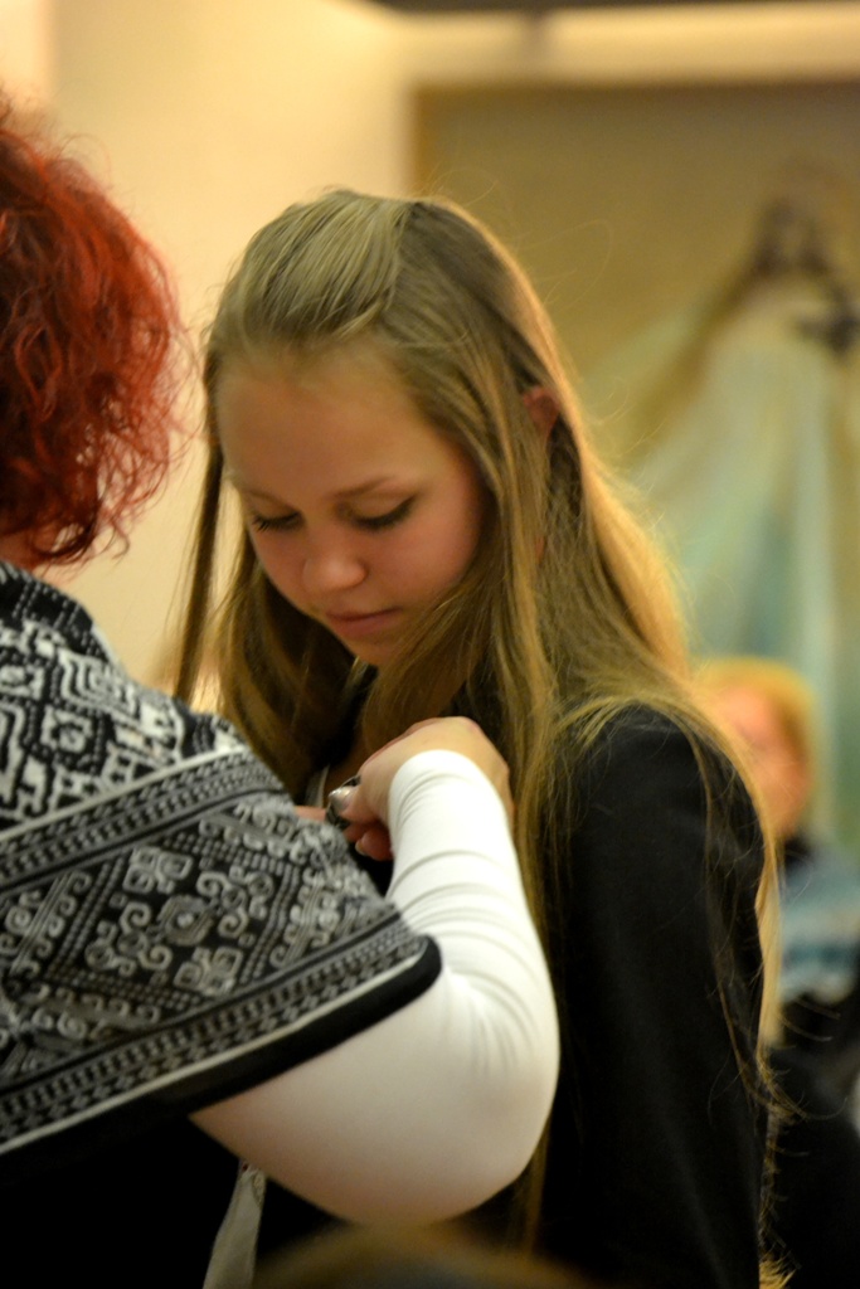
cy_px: 644
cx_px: 430
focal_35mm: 232
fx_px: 8328
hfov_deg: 5.9
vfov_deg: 8.9
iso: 3200
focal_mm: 155
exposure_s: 1/60
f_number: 5.3
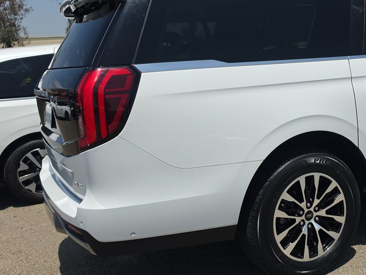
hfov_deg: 41.3
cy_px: 120
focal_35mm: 43
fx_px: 455
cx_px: 310
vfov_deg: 33.6
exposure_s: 1/1472
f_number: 1.4
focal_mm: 6.5
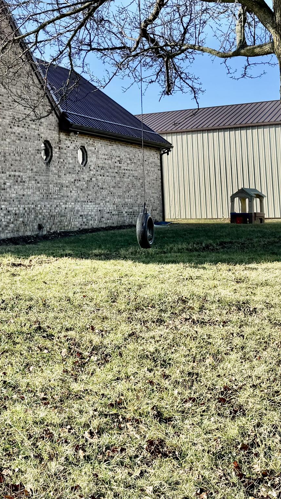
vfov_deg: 39.8
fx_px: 676
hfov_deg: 22.9
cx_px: 26
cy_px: 145
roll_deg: +0.5
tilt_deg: +5.3
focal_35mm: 51
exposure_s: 1/2506
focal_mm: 6.76
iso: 80
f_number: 1.78
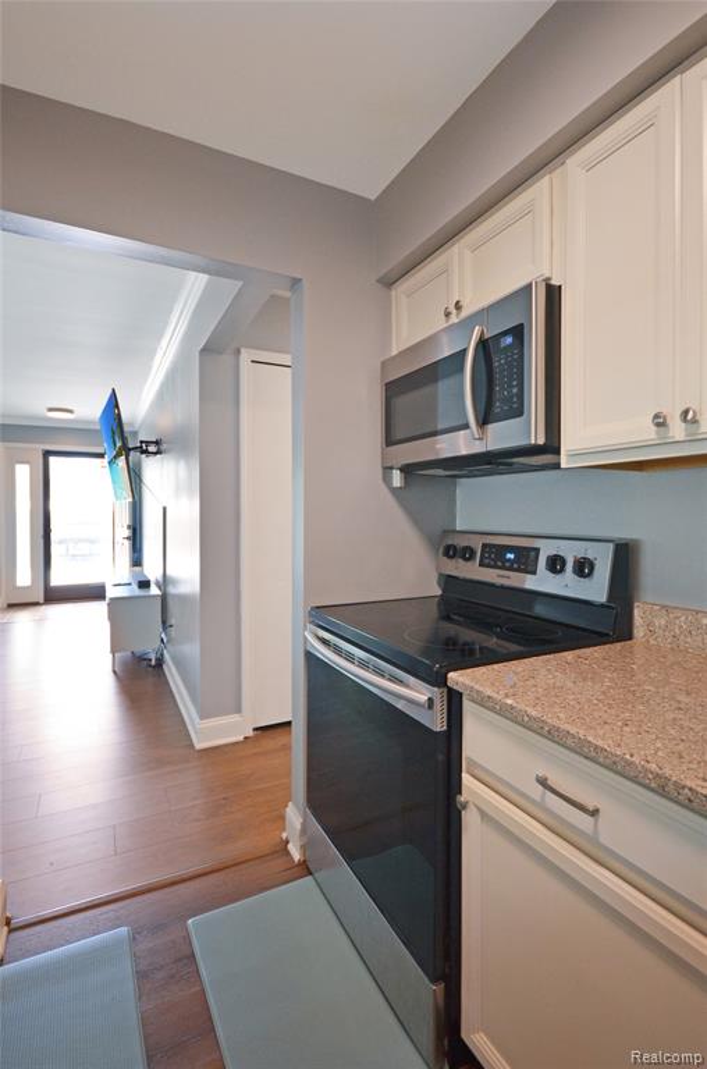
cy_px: 534
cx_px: 354
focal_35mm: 16
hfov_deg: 71.8
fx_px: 489
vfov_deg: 95.1
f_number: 4.2
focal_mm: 11
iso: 640
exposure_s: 1/60
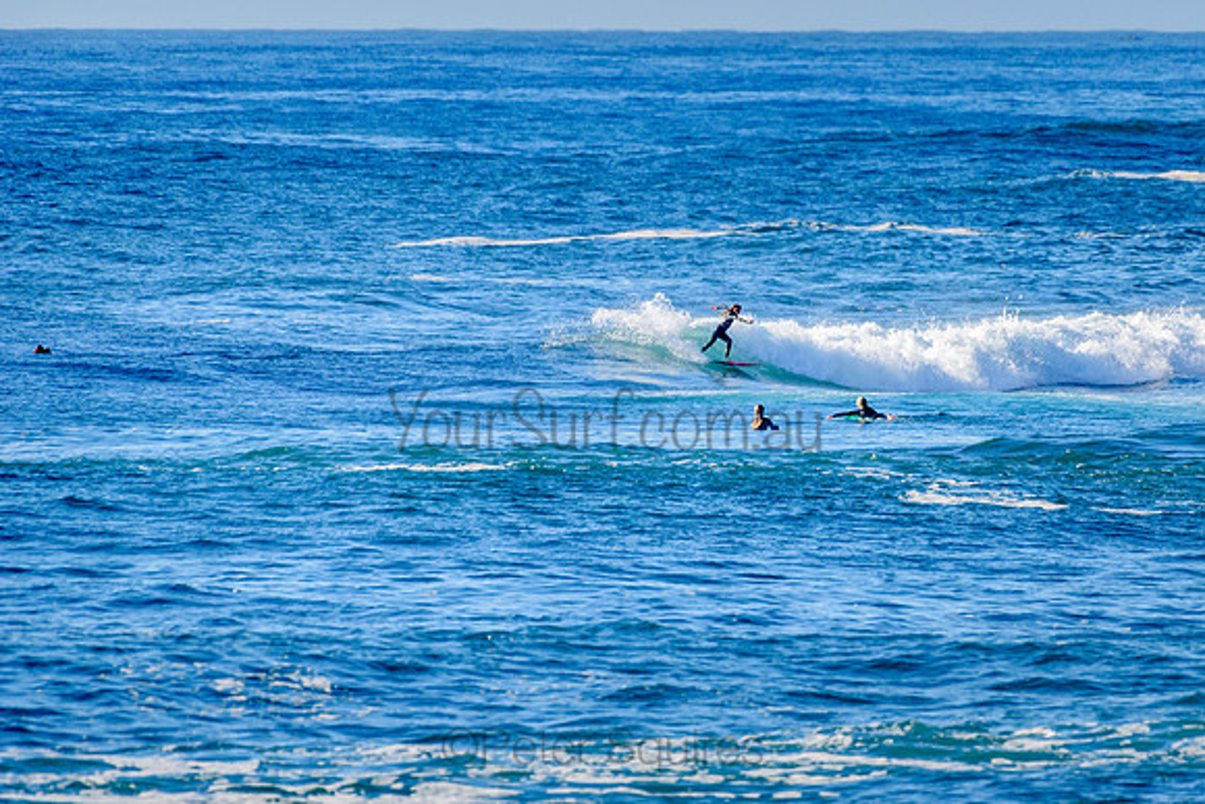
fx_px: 20530
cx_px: 739
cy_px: 343
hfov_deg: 3.4
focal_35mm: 613
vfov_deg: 2.2
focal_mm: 500
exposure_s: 1/2000
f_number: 5.6
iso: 280
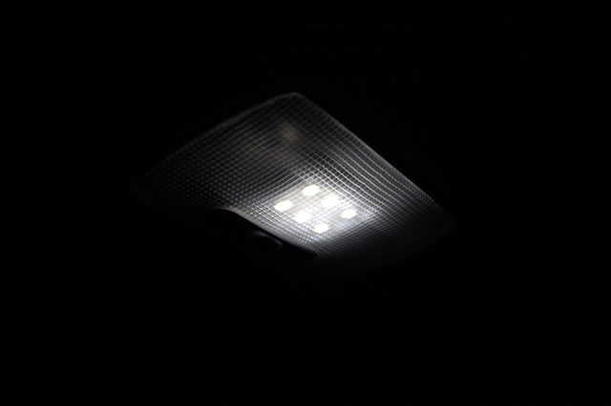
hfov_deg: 46.4
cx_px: 306
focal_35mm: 42
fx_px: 712
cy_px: 203
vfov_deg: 31.9
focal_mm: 28
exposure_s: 1/400
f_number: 10
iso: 400
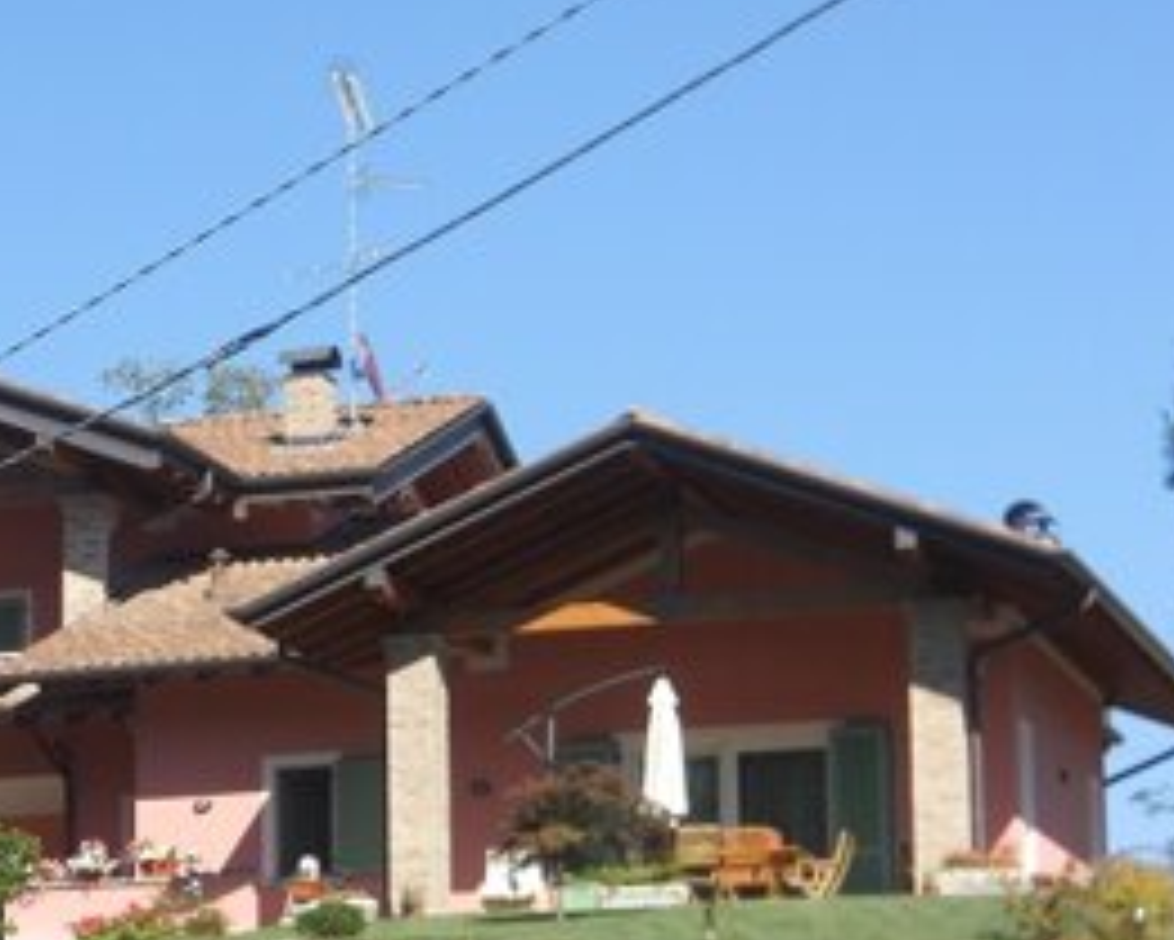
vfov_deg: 11.4
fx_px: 4692
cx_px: 173
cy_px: 690
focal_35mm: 135
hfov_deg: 14.2
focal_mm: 13.9
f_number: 5.9
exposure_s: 1/250
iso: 80
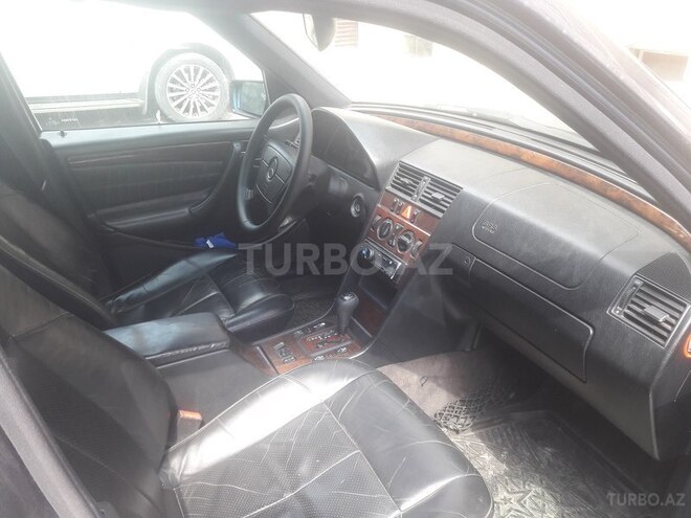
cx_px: 346
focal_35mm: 28
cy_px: 259
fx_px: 559
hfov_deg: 63.4
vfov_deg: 49.7
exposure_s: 1/100
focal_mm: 3.7
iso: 64
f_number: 1.9
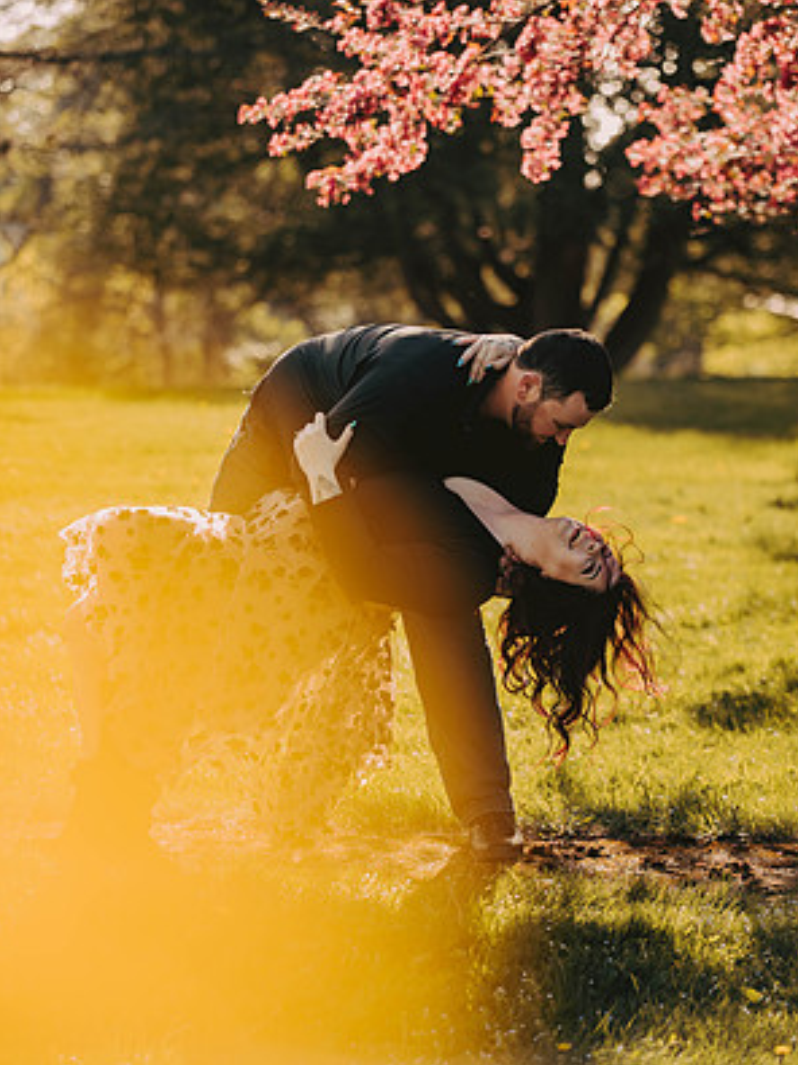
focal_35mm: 115
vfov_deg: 17.1
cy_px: 561
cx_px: 402
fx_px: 3537
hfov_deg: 12.9
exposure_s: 1/1250
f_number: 2.8
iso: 400
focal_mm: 105
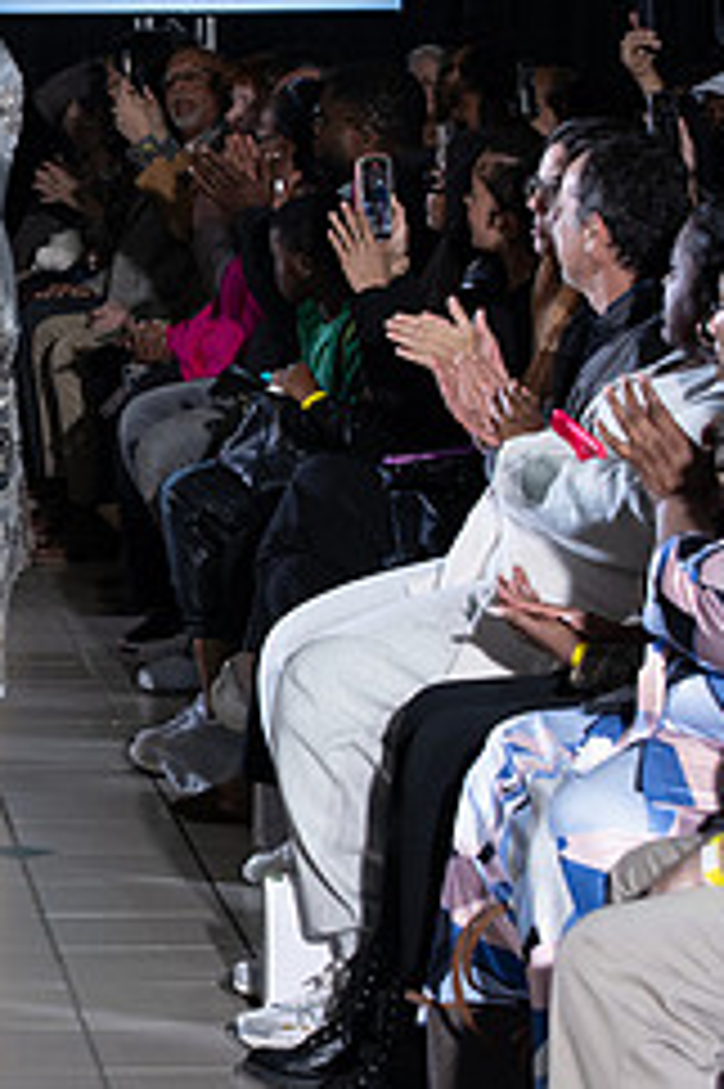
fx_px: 5437
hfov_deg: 7.4
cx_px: -499
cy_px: 430
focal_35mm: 180
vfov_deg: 11.4
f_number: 6.3
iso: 1000
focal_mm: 75
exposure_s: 1/160
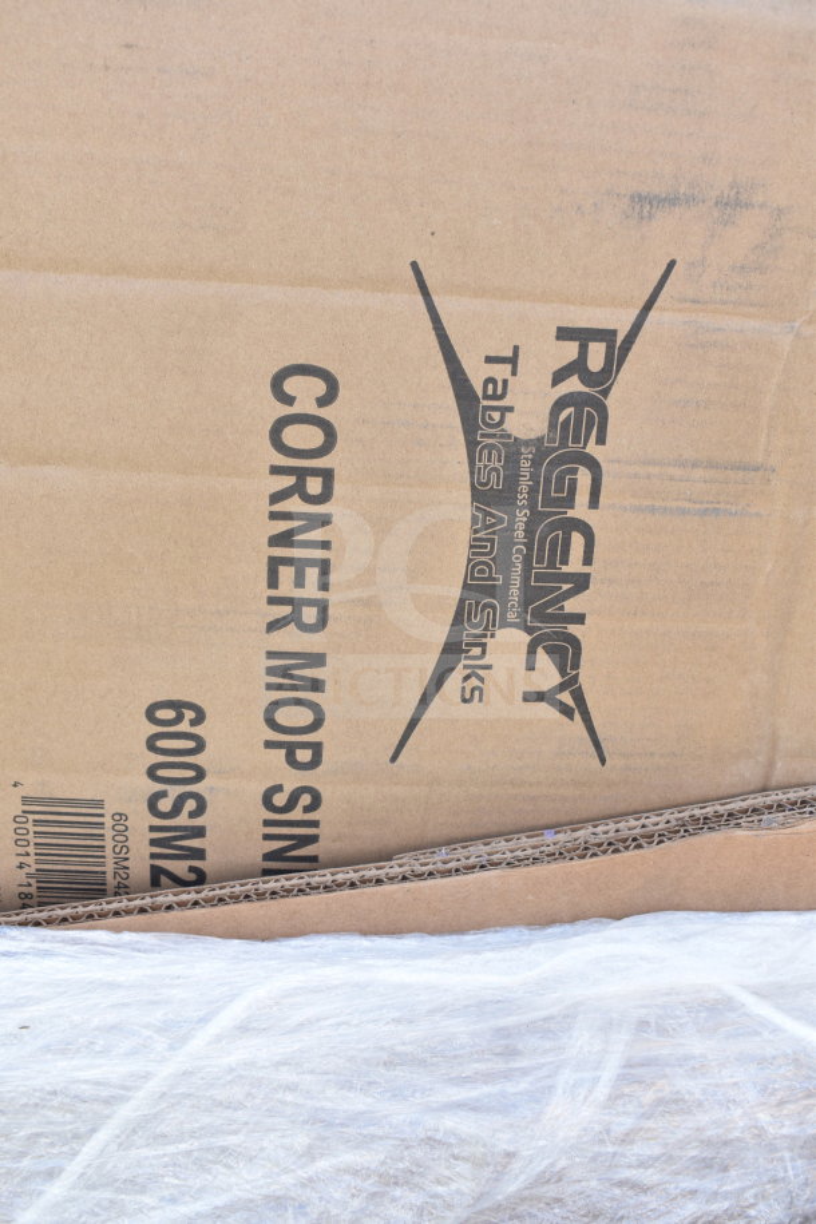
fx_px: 1326
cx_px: 408
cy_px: 612
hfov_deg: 34.2
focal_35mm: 39
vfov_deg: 49.6
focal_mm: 26
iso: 200
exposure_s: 1/200
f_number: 5.6
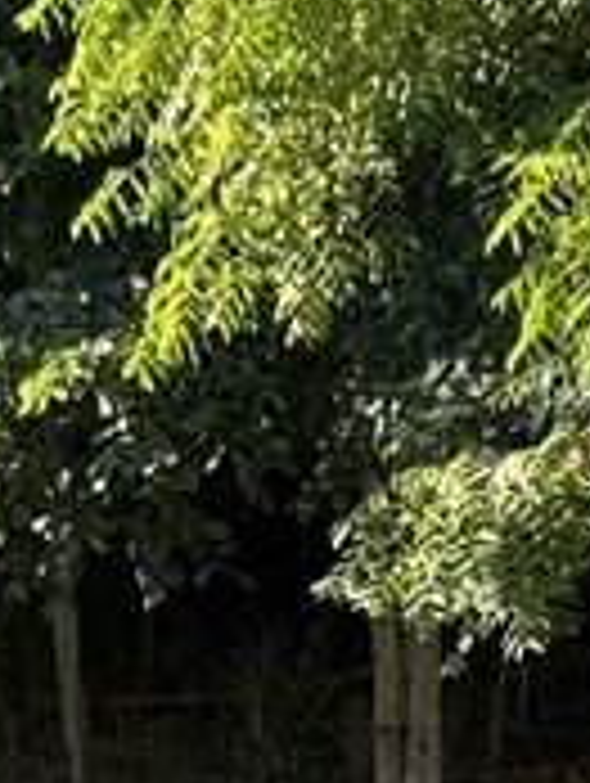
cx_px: 658
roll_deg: -3.0
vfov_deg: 12.0
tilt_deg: -19.1
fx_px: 3469
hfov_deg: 9.6
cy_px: 1368
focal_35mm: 153
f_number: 1.6
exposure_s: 1/492
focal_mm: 5.96
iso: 50
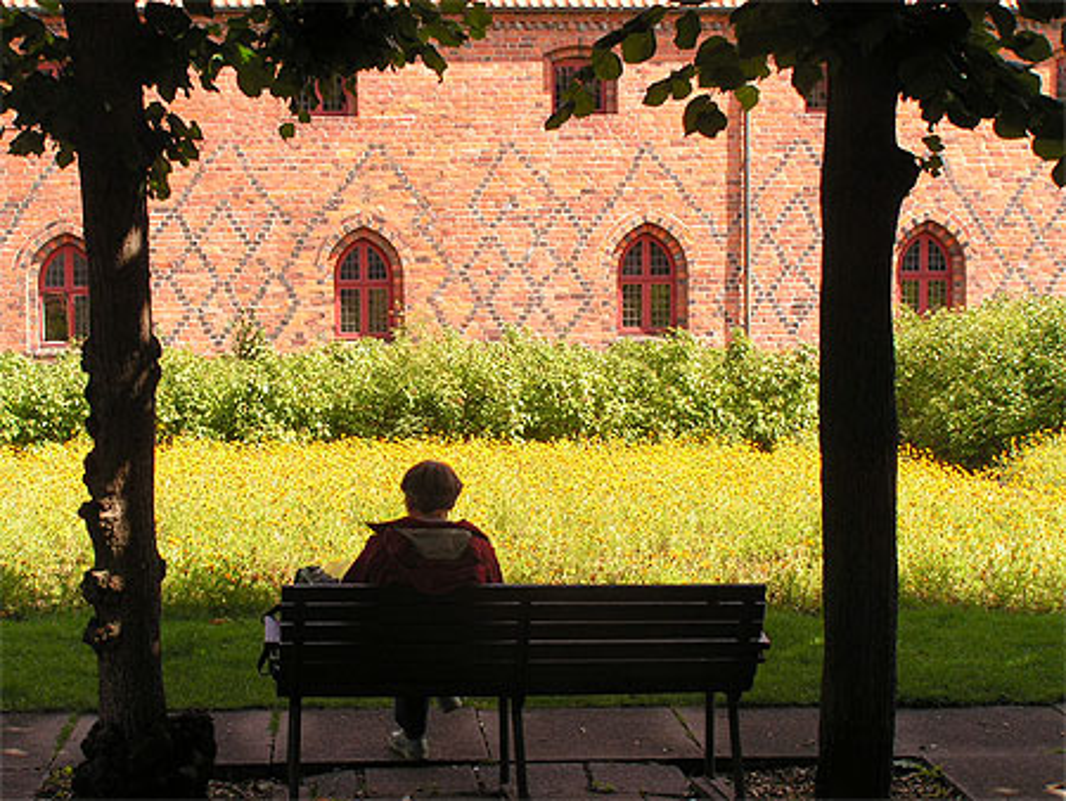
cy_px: 400
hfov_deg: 29.0
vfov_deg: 22.0
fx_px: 2064
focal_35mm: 67
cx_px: 533
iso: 50
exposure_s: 1/100
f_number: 5.6
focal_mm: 11.1
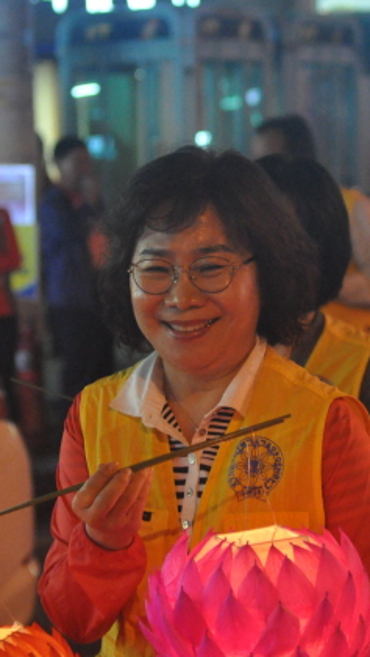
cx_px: 234
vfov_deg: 17.3
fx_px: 2161
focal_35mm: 124
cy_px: 327
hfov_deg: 9.8
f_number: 3.2
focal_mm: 52
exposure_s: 1/200
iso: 3200
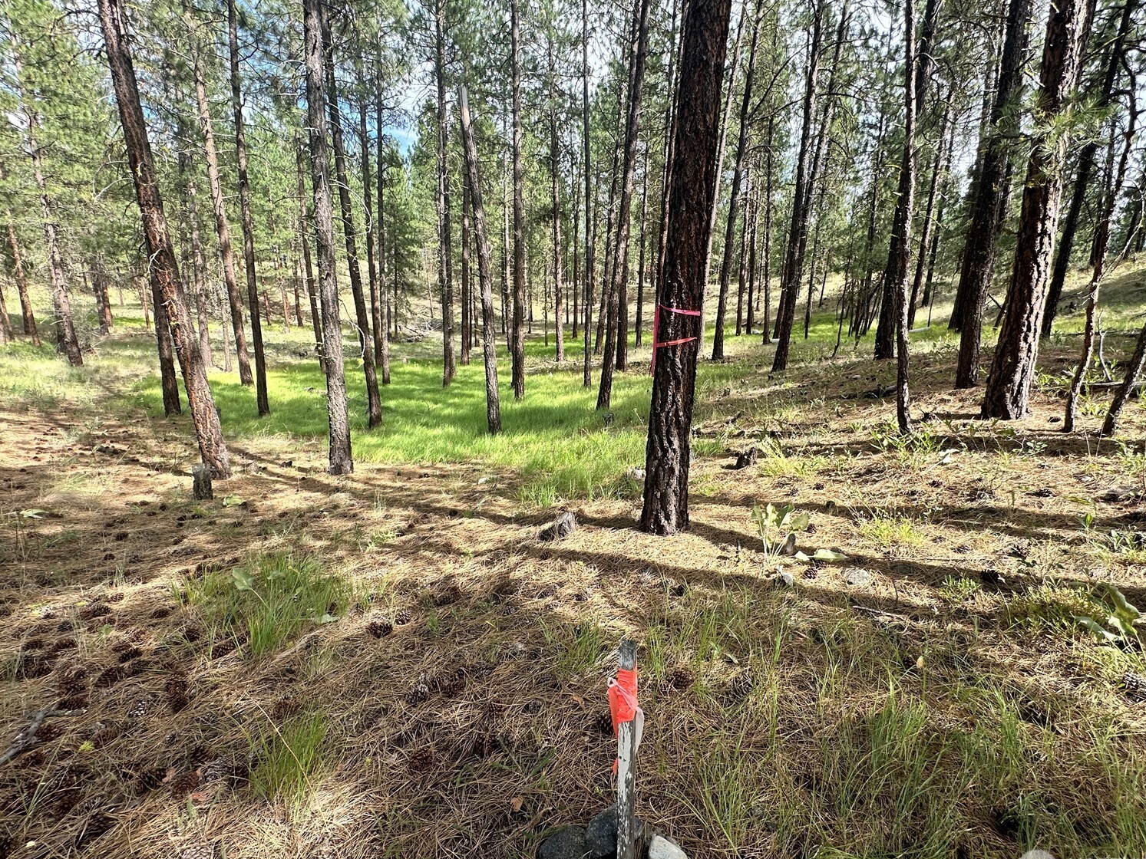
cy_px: 441
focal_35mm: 15
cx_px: 602
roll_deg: -1.8
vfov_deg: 81.7
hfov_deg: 98.1
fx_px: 497
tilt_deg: -12.6
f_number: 2.2
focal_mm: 2.22
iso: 40
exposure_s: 1/407
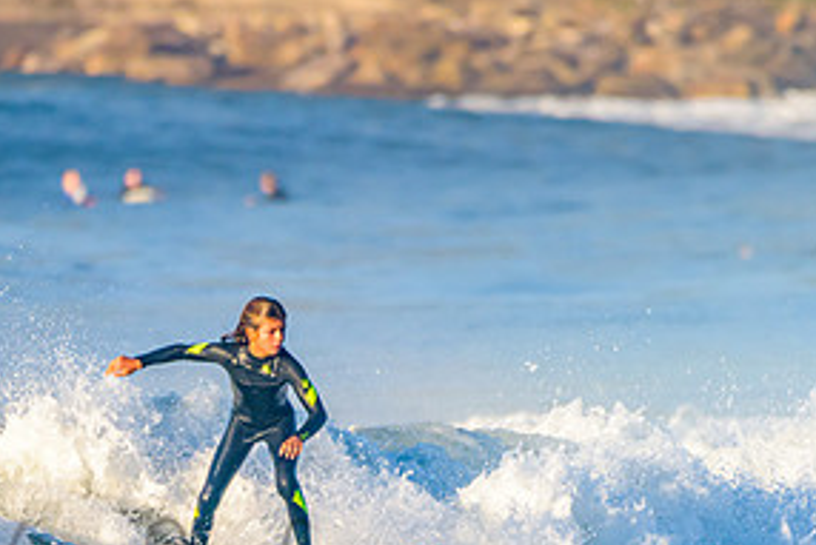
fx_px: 27938
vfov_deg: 1.1
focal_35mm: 1232
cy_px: 538
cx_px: 268
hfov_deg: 1.7
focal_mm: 500
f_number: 5.6
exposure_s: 1/2000
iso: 400
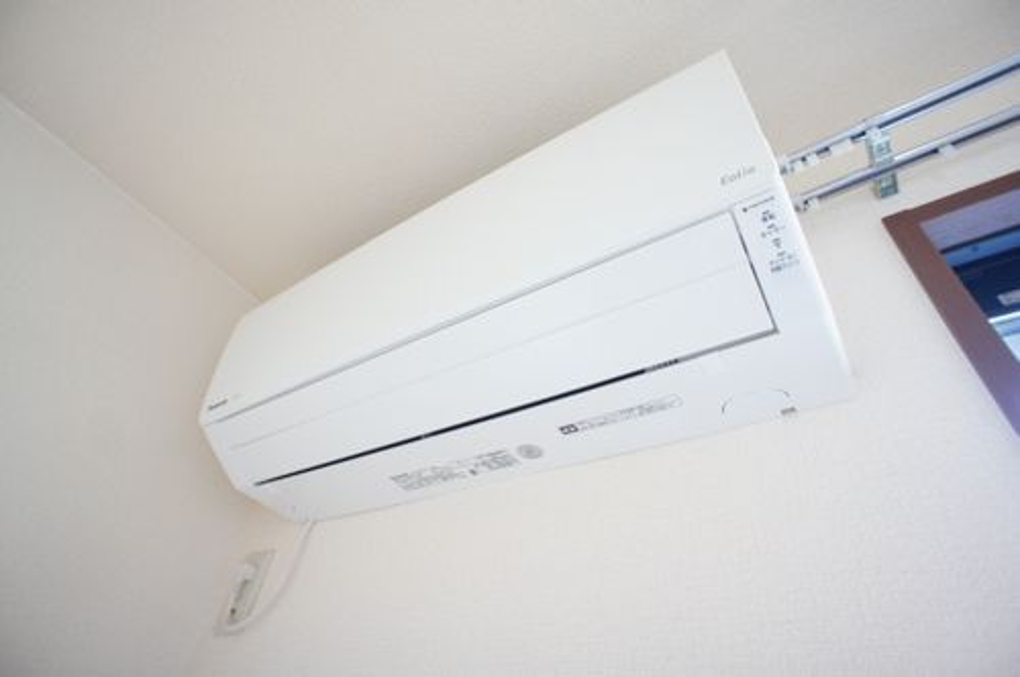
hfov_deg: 73.8
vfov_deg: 53.0
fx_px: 679
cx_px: 510
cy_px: 338
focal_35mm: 24
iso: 400
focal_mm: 16
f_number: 2.8
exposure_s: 1/30
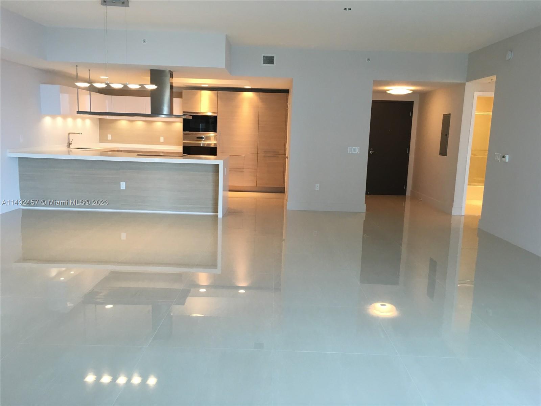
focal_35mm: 29
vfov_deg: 48.2
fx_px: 453
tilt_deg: -8.8
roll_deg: -1.2
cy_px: 203
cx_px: 270
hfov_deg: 61.7
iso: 32
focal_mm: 4.15
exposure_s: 1/30
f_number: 2.2
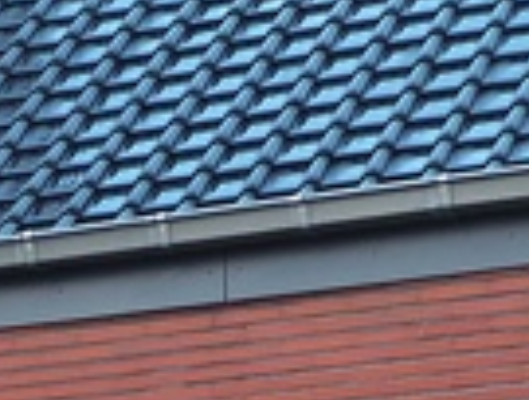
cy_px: 1357
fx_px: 4980
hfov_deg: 5.9
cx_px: -607
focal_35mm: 325
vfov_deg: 4.4
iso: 160
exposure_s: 1/60
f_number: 3.2
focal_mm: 7.8
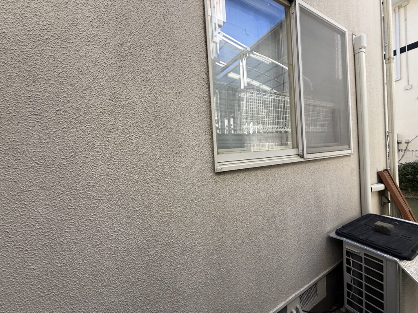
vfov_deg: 85.7
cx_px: 209
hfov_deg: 102.1
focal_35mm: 14
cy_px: 156
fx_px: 169
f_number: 2.2
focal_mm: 2.22
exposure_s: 1/368
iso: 50
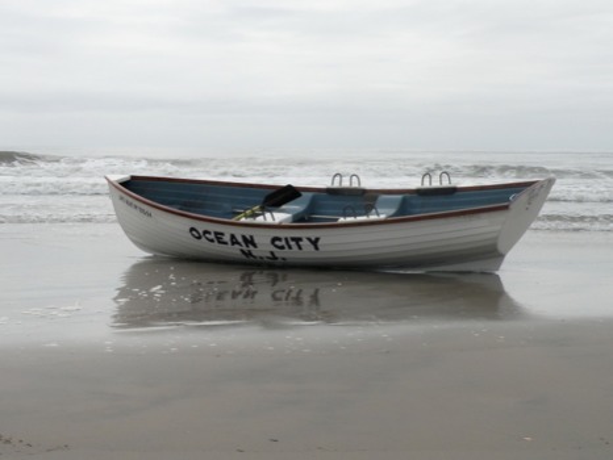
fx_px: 744
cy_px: 230
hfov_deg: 44.8
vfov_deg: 34.4
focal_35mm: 42
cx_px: 306
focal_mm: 7.4
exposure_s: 1/292
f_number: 7.1
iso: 64
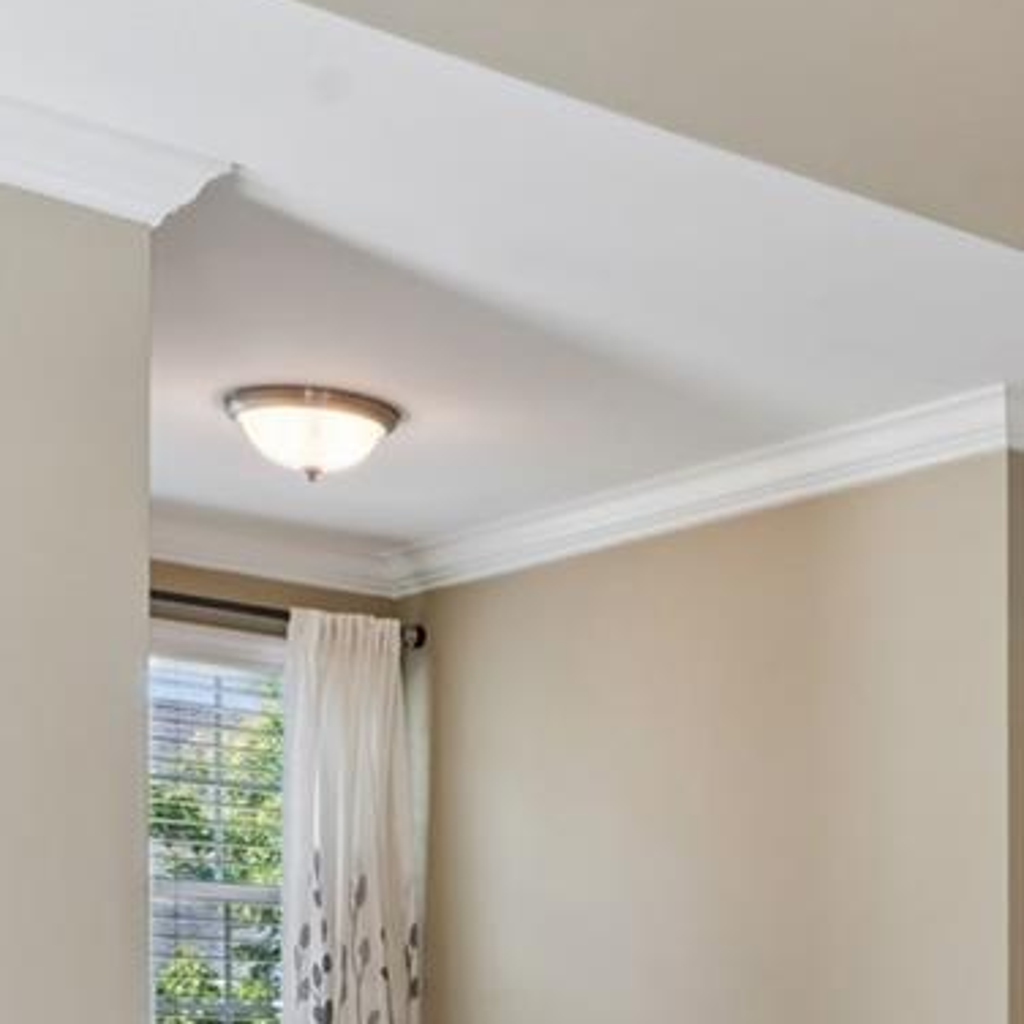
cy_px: 1148
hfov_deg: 20.7
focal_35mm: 78
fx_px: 2600
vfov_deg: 21.1
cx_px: 1242
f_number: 13
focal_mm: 16.8
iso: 100
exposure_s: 1/3.33
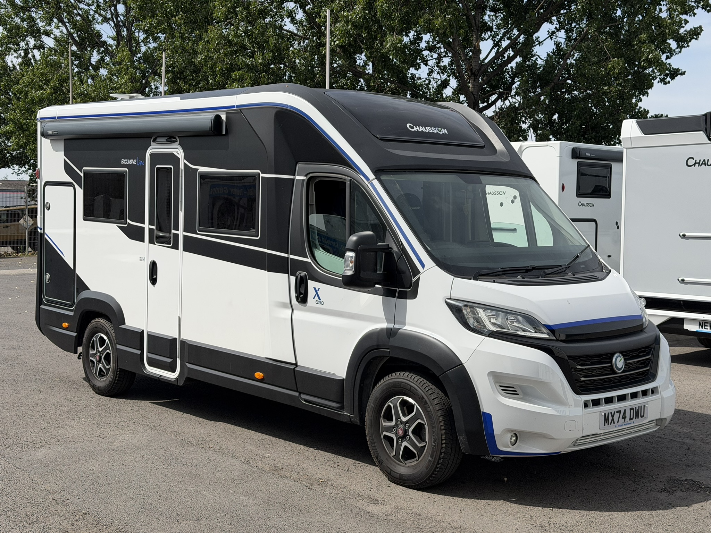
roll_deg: -0.2
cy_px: 266
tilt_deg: -3.4
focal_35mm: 48
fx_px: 986
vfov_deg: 30.3
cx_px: 356
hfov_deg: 39.7
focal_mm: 6.76
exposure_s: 1/5208
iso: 64
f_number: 1.78
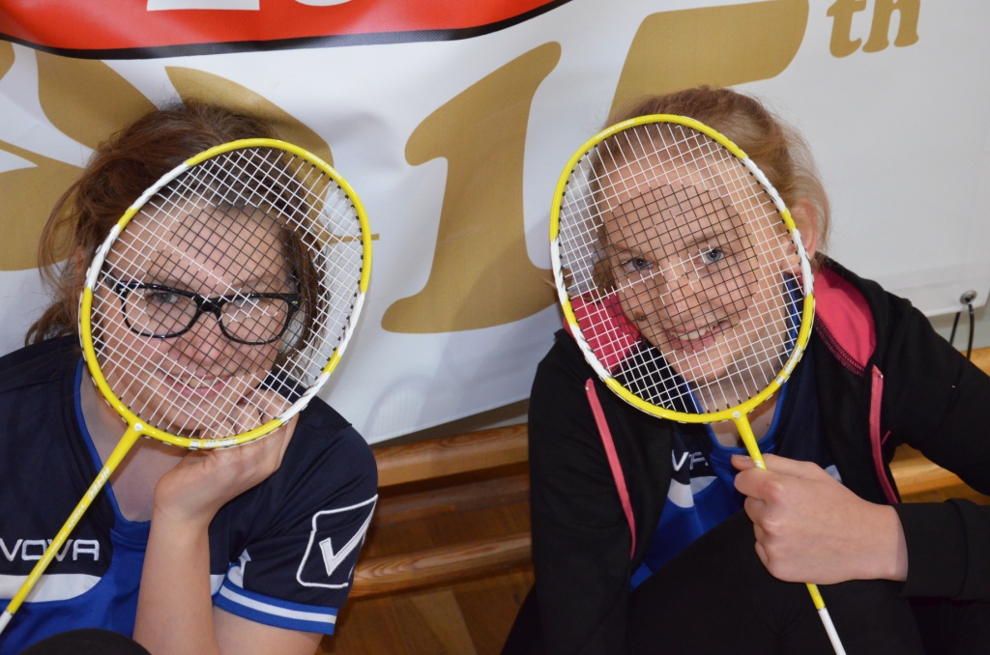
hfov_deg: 32.0
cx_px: 495
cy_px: 328
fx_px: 1729
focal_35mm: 63
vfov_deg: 21.5
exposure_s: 1/60
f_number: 4.8
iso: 2500
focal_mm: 42
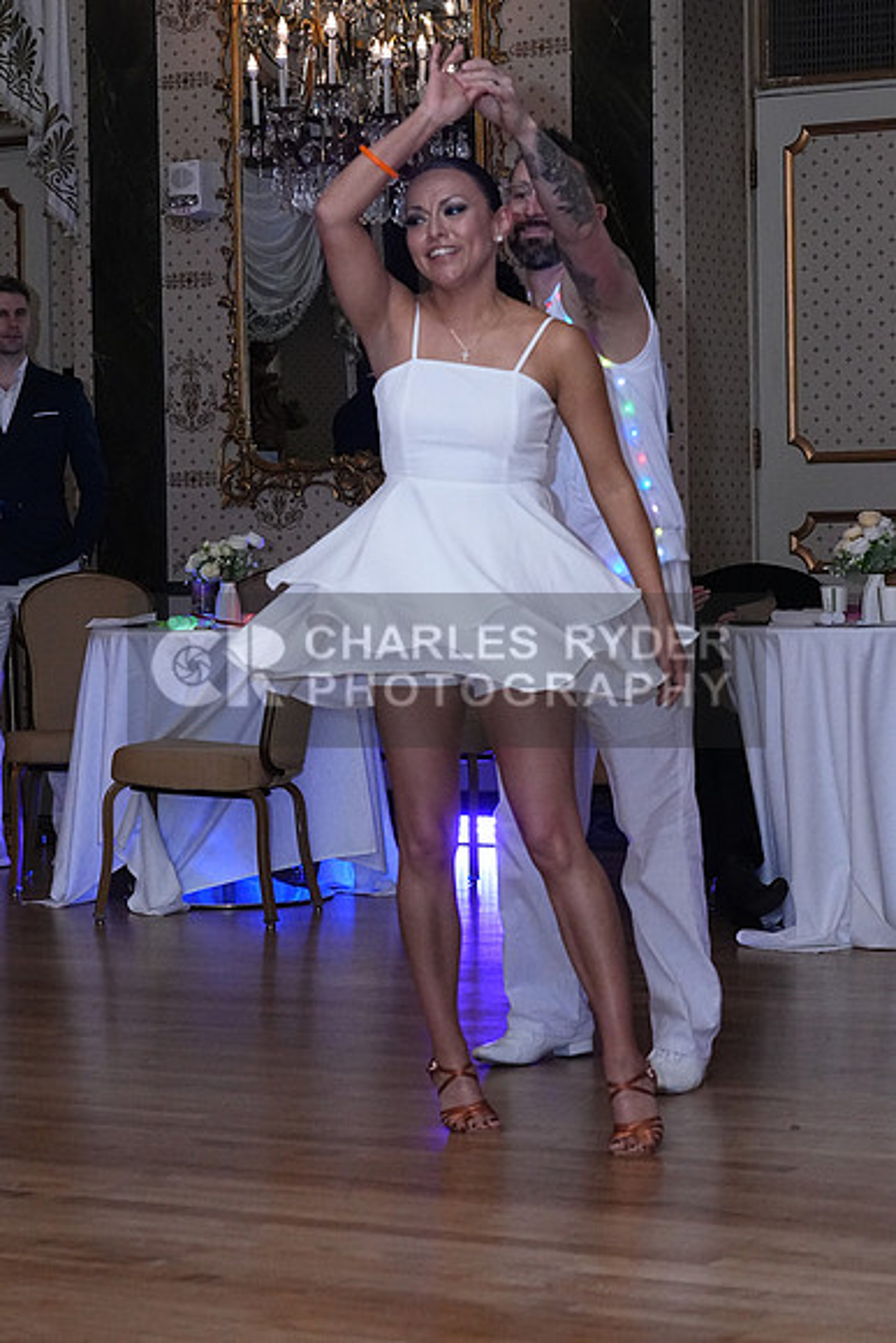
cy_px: 672
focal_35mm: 85
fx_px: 3171
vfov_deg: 23.9
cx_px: 448
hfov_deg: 16.1
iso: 5000
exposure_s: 1/200
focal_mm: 57
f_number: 5.6
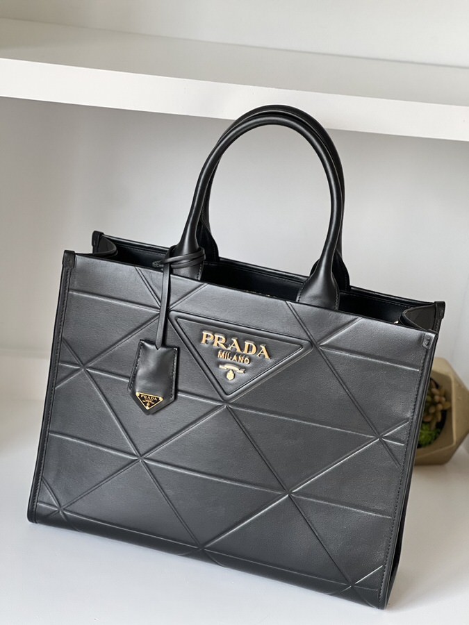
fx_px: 1391
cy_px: 312
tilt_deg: -17.1
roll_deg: -9.1
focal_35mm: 77
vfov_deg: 25.3
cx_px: 234
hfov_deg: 19.1
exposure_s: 1/121
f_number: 2.8
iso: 200
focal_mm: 9
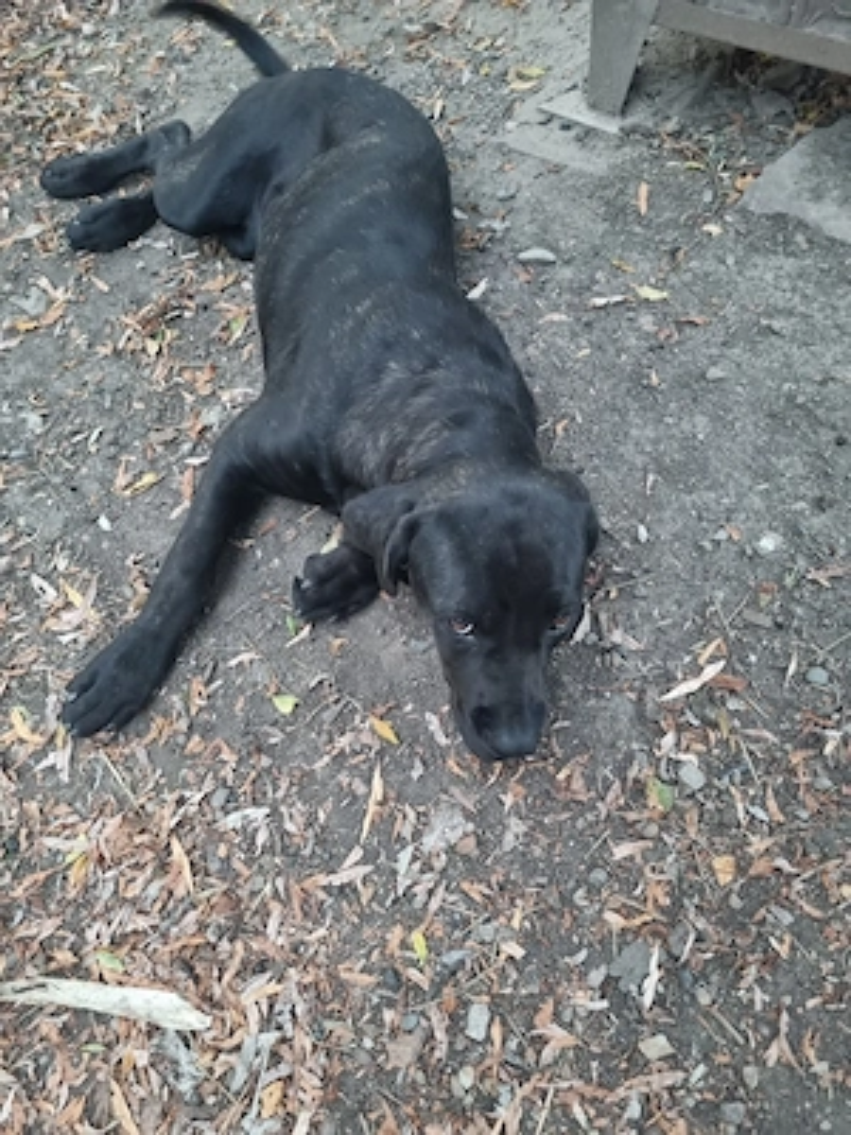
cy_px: 568
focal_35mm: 26
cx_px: 426
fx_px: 852
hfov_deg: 53.1
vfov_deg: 67.3
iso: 1250
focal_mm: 5.4
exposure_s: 1/17
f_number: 1.8
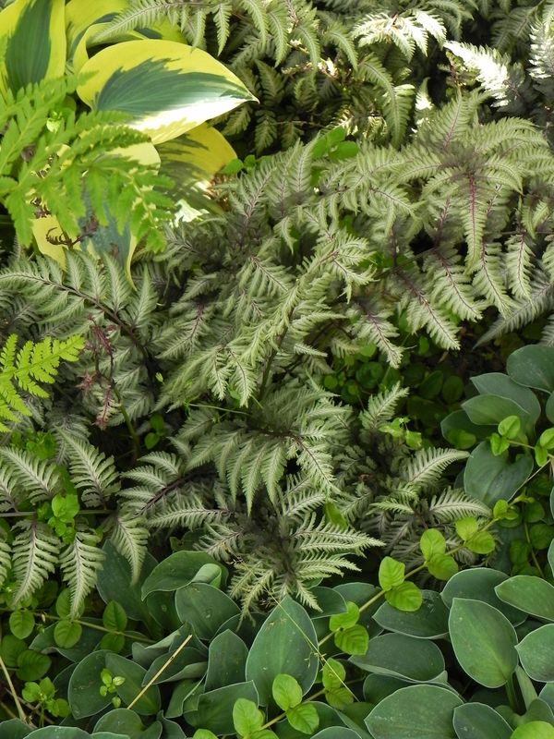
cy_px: 370
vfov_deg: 18.7
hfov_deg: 14.1
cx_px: 277
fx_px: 2241
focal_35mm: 105
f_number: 4.5
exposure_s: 1/160
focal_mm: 18.8
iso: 160
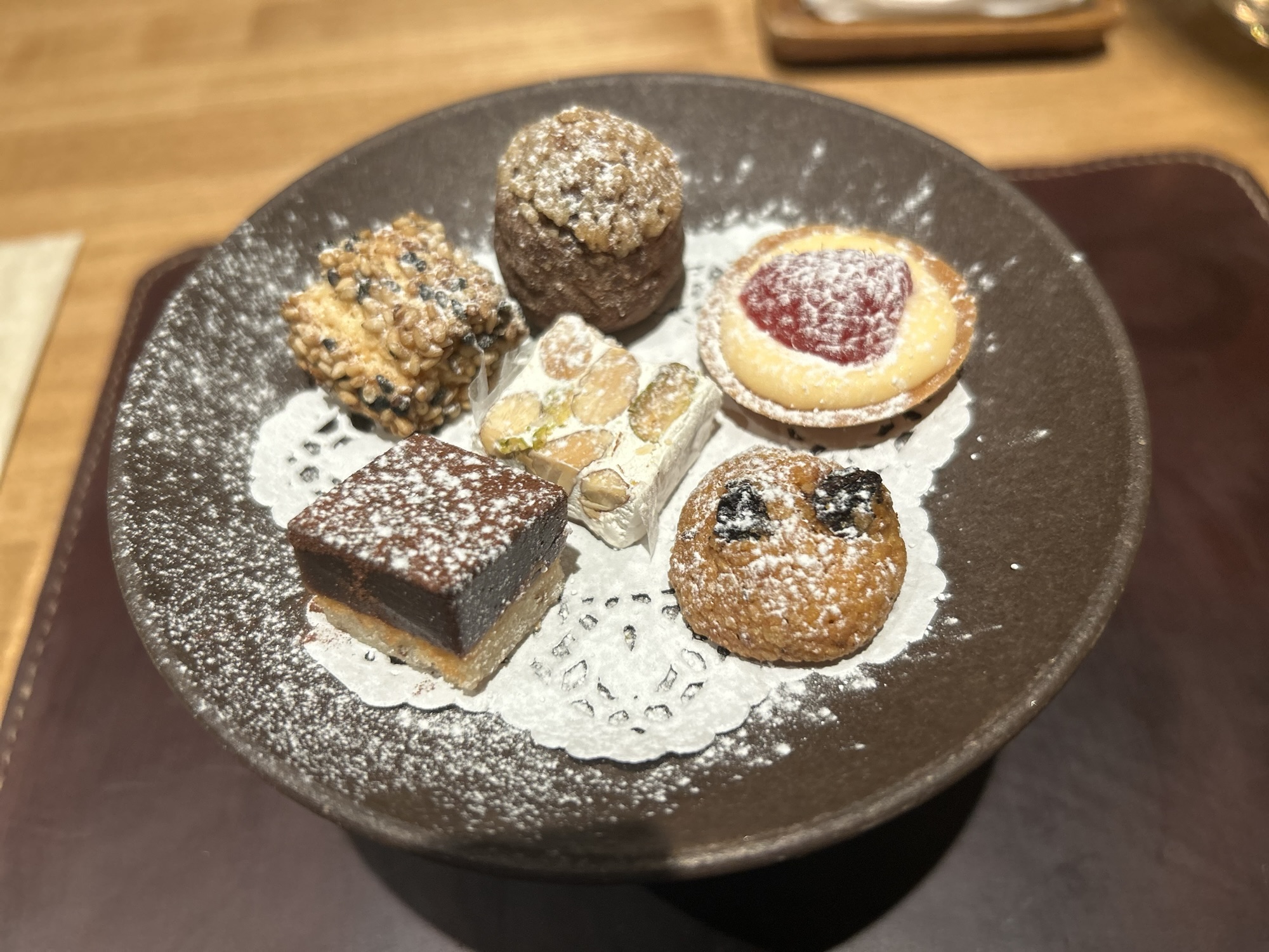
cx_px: 634
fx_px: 953
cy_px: 476
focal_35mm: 26
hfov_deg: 67.3
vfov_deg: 53.1
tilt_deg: -52.5
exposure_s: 1/50
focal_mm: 5.7
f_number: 1.5
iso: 125
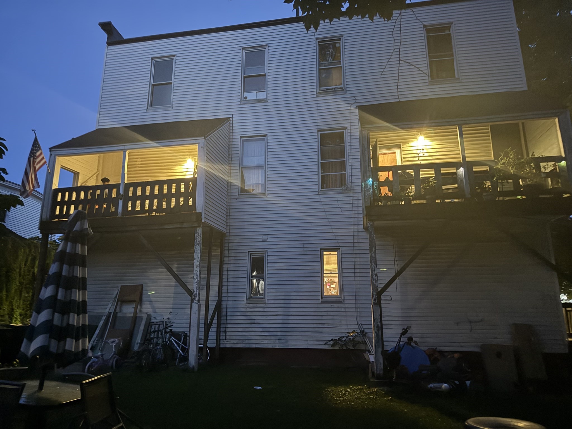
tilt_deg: +14.3
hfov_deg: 71.6
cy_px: 214
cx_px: 286
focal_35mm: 24
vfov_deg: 56.8
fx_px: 397
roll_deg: -0.2
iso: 1600
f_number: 1.78
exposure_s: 1/17
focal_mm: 6.76
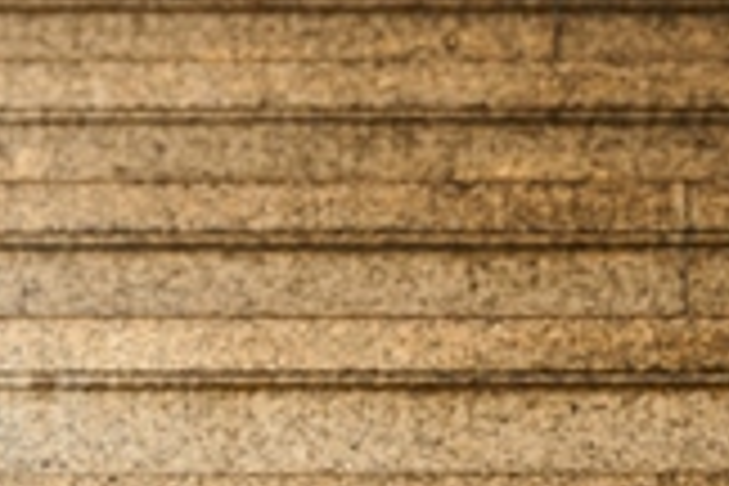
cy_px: -259
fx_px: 5071
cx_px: -338
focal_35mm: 250
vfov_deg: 5.4
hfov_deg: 8.1
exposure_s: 1/60
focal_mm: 50.7
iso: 250
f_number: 2.8
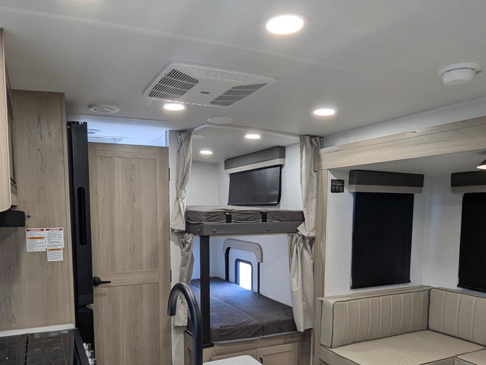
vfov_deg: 50.4
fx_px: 379
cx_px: 218
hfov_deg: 65.1
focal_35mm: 27
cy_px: 247
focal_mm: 2.35
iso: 95
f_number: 2.2
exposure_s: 1/79.5
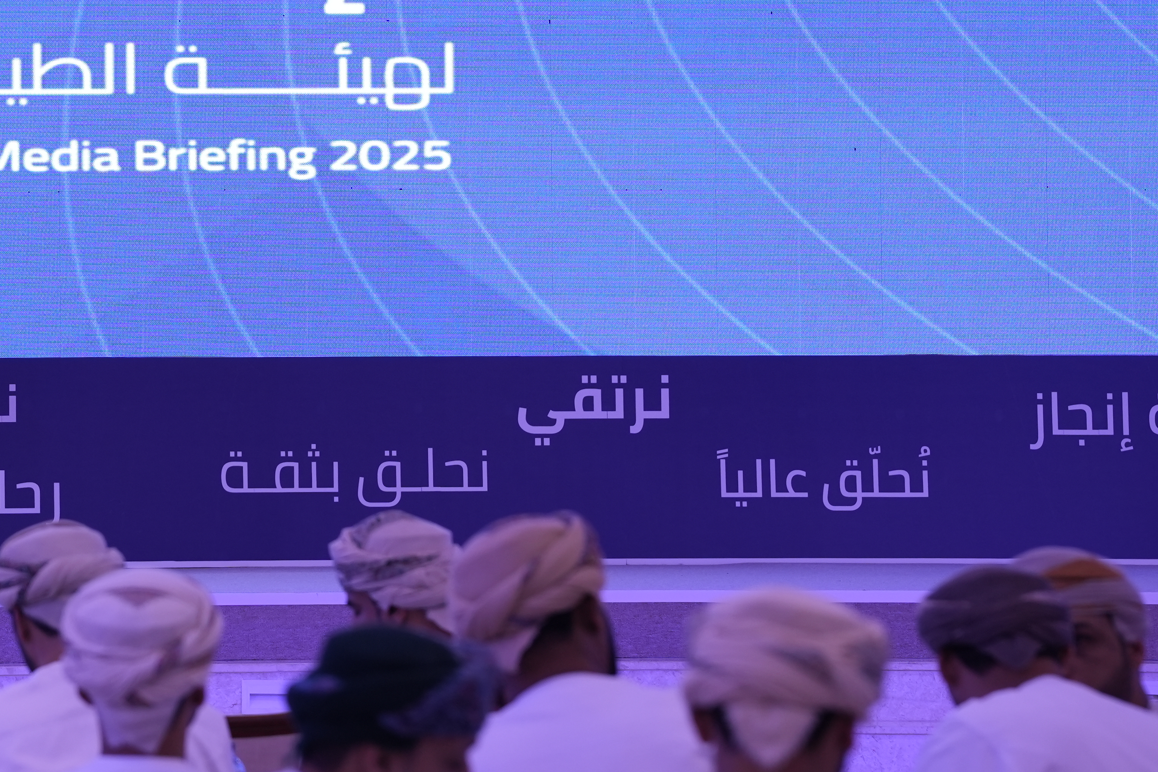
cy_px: 4
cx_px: -60
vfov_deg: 4.4
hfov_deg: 6.6
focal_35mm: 313
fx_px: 10066
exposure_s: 1/53.5
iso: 500
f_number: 5
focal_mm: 135.4
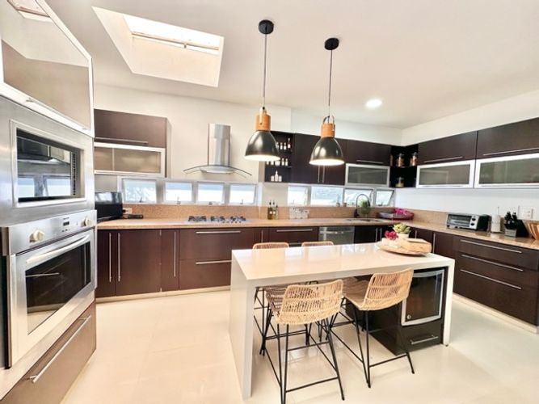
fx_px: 218
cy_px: 202
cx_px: 270
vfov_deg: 85.7
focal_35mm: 14
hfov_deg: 102.1
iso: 40
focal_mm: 2.22
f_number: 2.2
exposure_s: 1/99
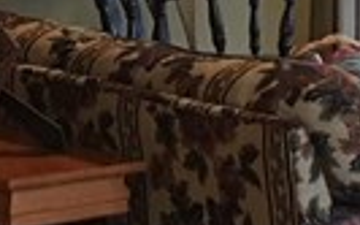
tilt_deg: -0.8
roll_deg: -0.2
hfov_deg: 8.8
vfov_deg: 5.4
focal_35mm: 237
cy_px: -179
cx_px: 84
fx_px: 2324
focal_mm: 4.15
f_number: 2.2
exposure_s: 1/30
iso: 125
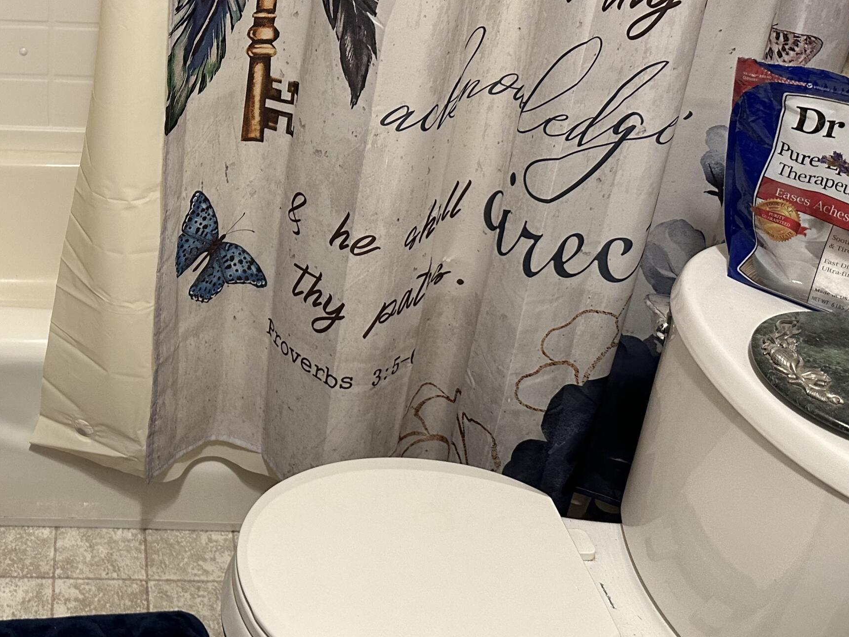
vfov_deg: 34.0
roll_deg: -2.3
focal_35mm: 42
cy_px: 201
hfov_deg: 42.0
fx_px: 1030
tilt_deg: -28.6
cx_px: 124
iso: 320
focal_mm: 6.86
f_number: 1.78
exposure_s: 1/60
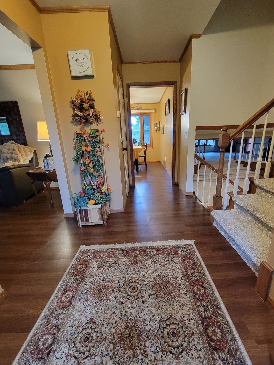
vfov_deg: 102.0
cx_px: 146
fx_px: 148
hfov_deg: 85.6
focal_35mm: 14
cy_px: 186
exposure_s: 1/30
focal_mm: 2.2
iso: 500
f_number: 2.2
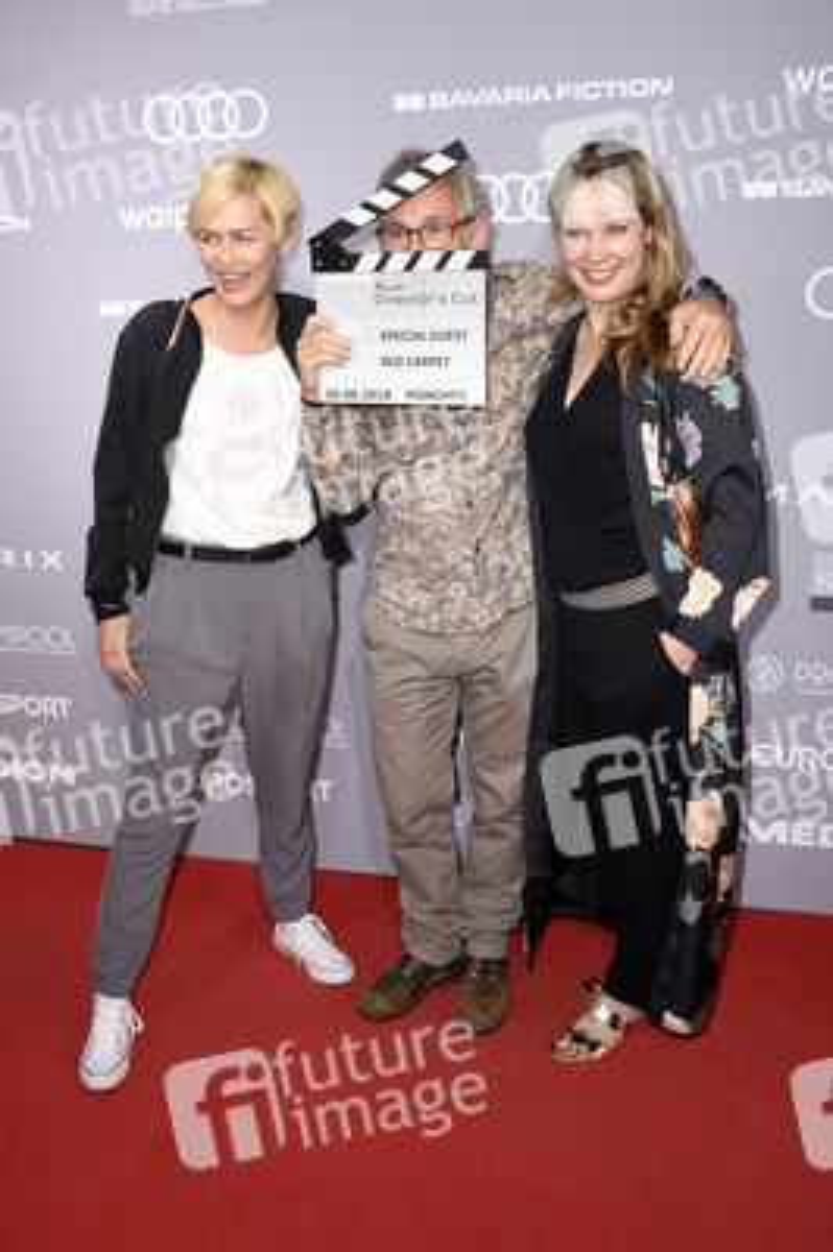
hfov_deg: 43.5
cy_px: 626
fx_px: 1043
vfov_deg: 62.0
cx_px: 416
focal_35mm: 30
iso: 250
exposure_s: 1/125
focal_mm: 20
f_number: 6.3
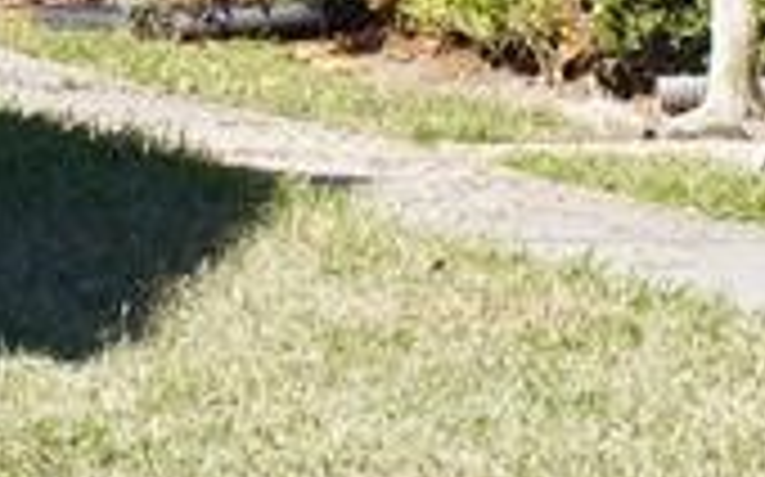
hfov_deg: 4.5
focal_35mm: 460
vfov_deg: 2.8
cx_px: -734
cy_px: -63
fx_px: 9584
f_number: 8
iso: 100
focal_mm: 50
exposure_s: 1/100
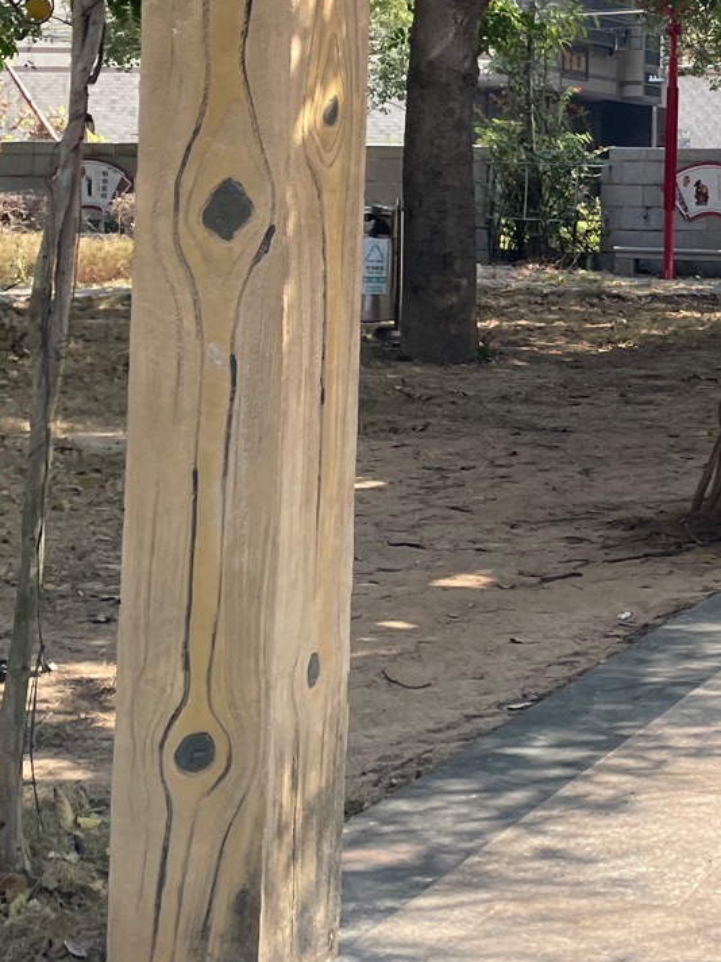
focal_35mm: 73
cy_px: 115
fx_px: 2027
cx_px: 829
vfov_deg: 25.9
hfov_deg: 19.2
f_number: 1.6
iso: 50
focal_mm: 4.2
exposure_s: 1/1335
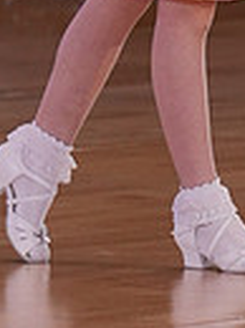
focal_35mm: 968
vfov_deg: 2.0
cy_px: -333
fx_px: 9165
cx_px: 77
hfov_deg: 1.5
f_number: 4.5
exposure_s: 1/500
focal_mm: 150
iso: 1600
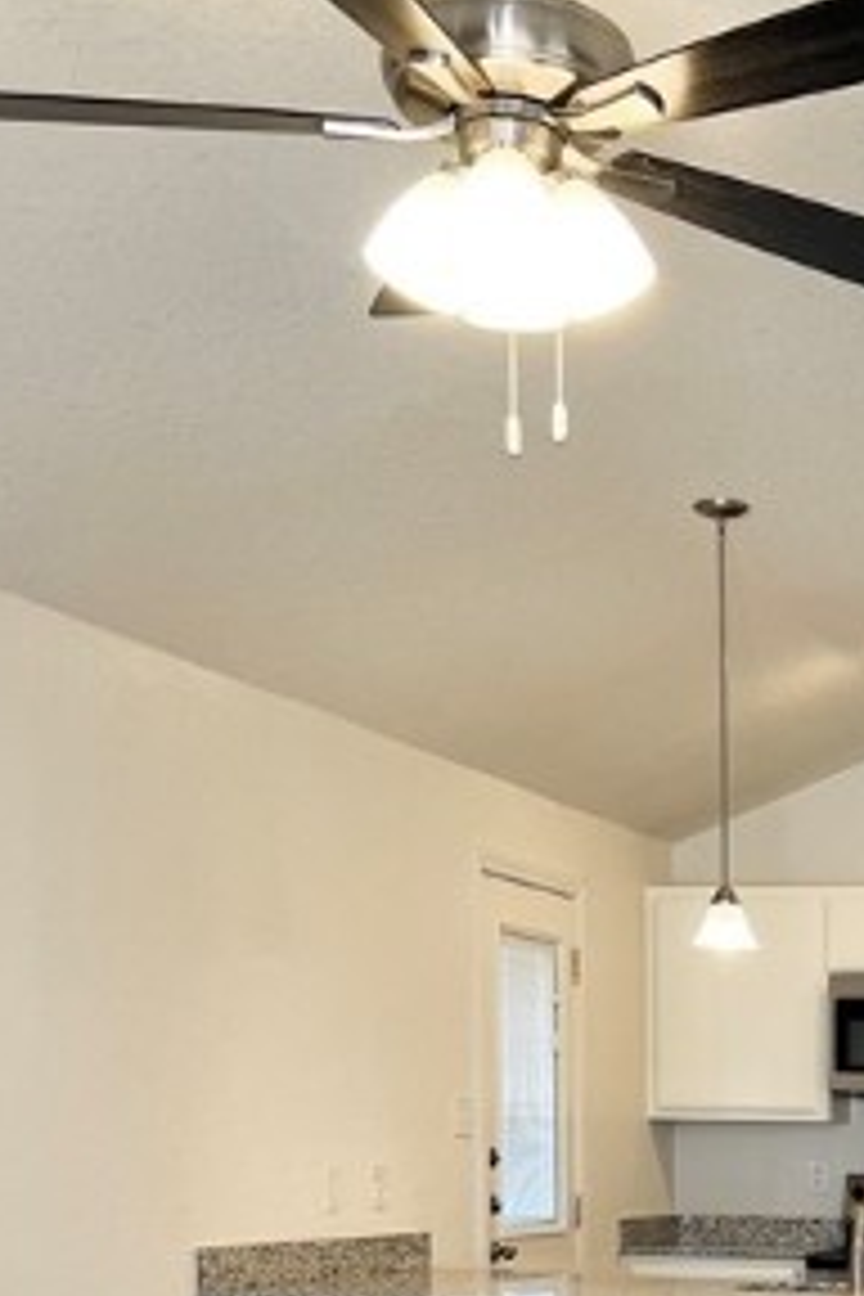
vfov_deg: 25.8
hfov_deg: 18.2
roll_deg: -0.3
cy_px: 1449
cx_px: 958
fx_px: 2592
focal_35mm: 72
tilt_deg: -6.3
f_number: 1.5
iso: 50
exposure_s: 1/120
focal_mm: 5.7
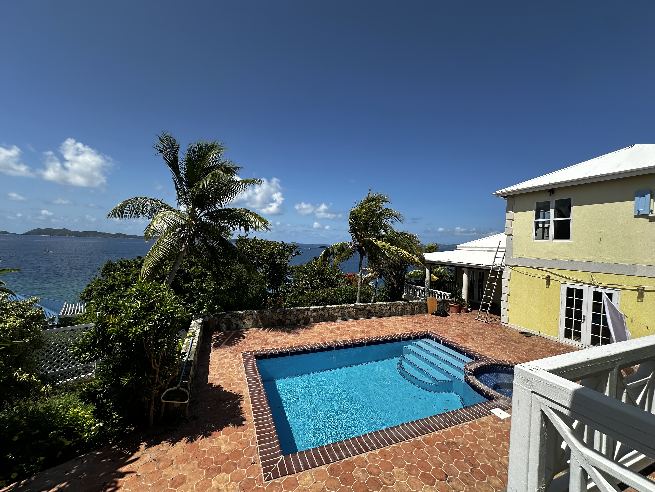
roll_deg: -2.0
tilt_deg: +0.2
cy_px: 246
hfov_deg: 102.1
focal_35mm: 14
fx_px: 265
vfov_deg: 85.7
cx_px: 328
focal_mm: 2.22
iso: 40
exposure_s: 1/2092
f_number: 2.2
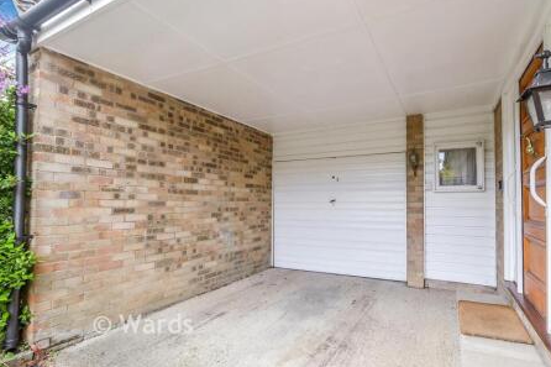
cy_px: 190
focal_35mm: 16
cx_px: 284
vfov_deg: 73.7
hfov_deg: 96.7
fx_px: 245
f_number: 8
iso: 160
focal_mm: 10
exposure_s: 1/50
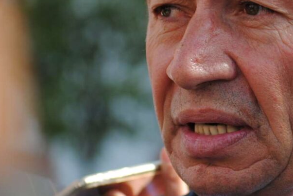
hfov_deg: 7.5
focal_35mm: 275
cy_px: 66
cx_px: 243
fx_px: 2241
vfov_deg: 5.0
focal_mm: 72
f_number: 4.2
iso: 100
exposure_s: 1/320
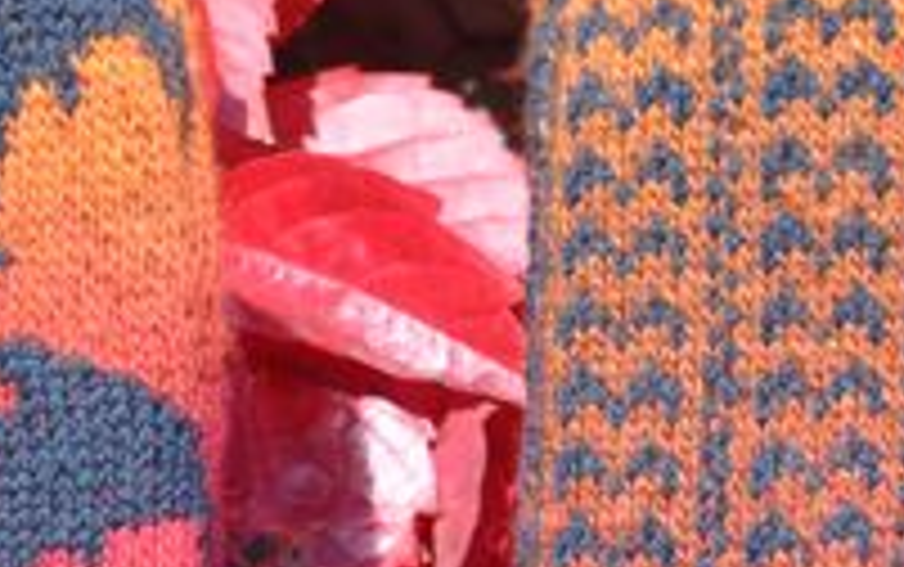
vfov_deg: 6.7
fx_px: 4784
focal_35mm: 194
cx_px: 362
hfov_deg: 10.8
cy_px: 623
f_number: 7.1
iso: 200
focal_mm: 40
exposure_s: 1/50
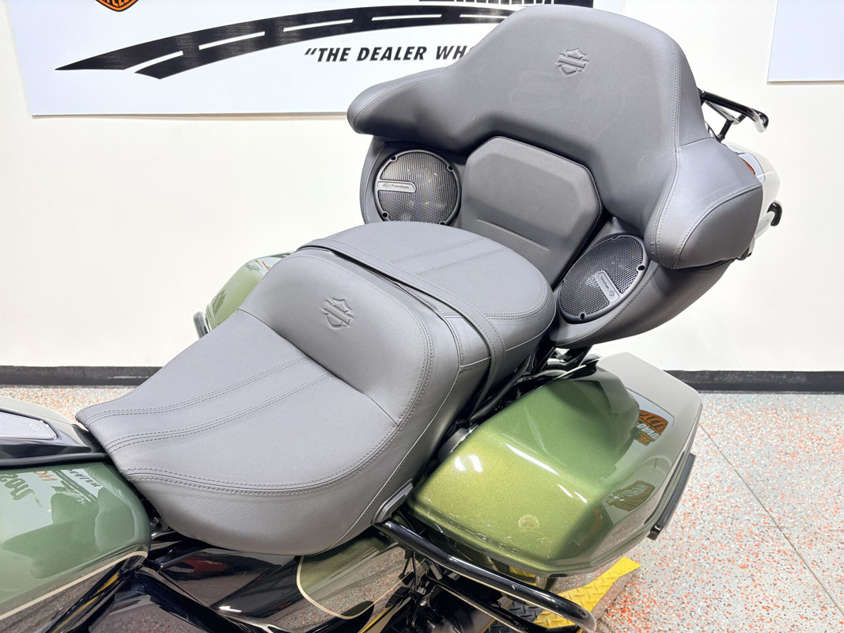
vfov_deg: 53.1
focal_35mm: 26
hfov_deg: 67.3
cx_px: 422
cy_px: 316
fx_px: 634
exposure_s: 1/120
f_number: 1.6
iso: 64
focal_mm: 5.96
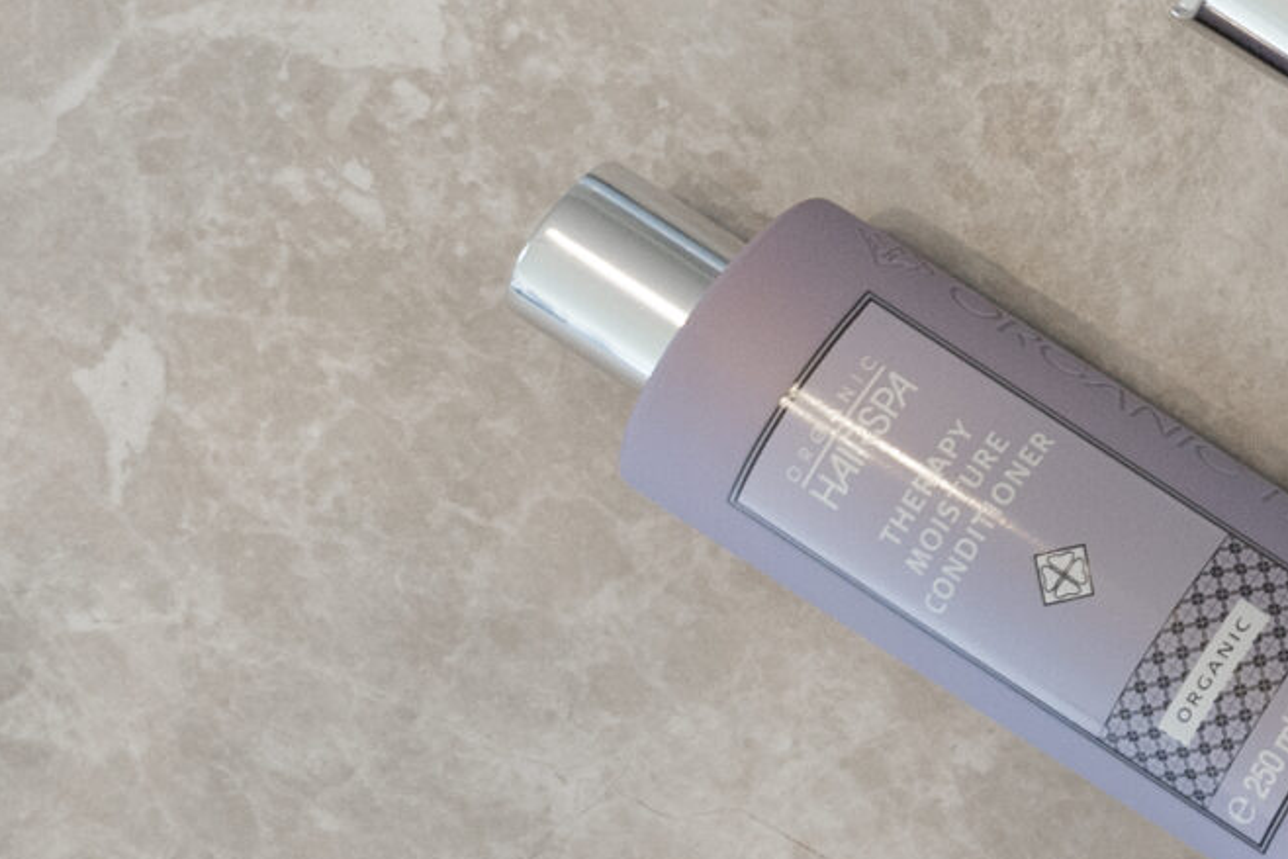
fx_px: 5010
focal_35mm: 140
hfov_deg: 13.3
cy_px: -212
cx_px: 2265
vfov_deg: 9.6
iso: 640
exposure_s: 1/160
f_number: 2.8
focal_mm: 24
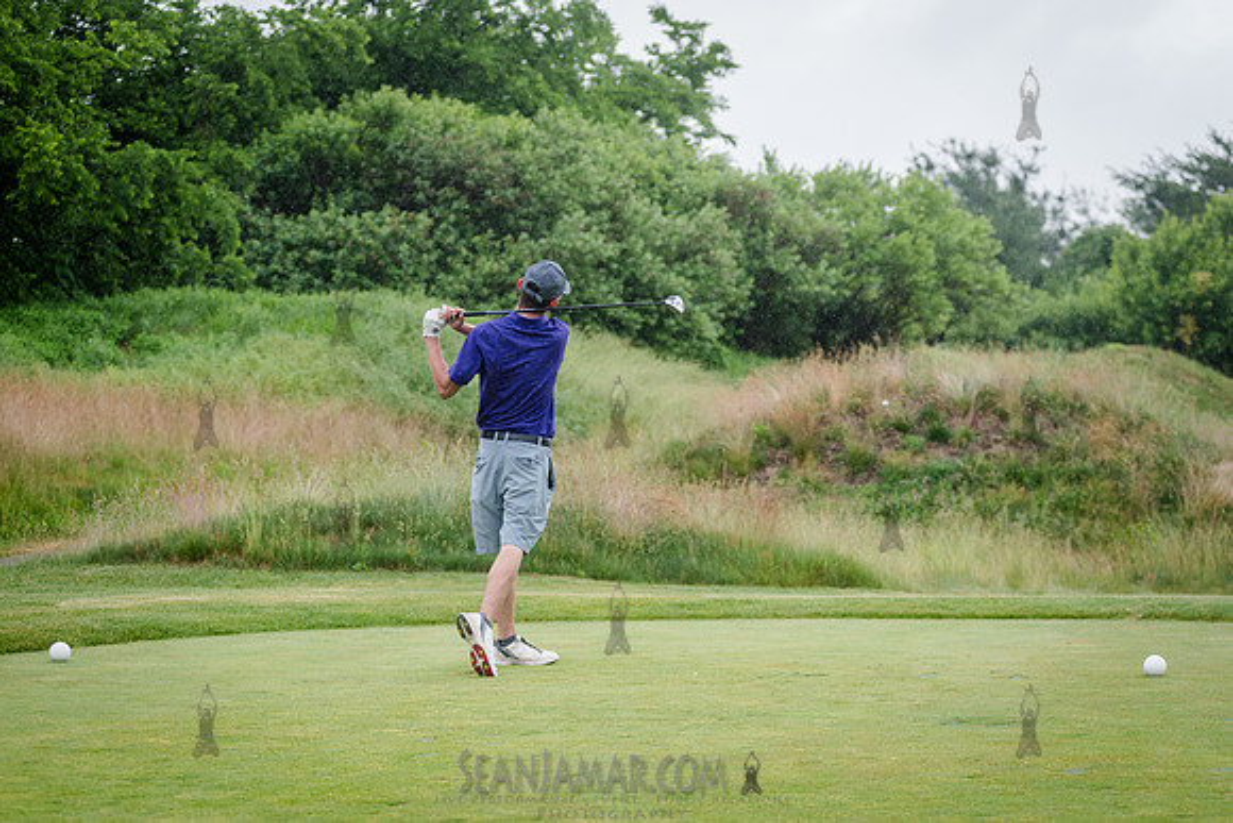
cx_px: 616
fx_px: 3426
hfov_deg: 20.4
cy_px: 412
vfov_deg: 13.7
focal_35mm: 100
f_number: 3.5
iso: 400
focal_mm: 100
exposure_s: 1/800
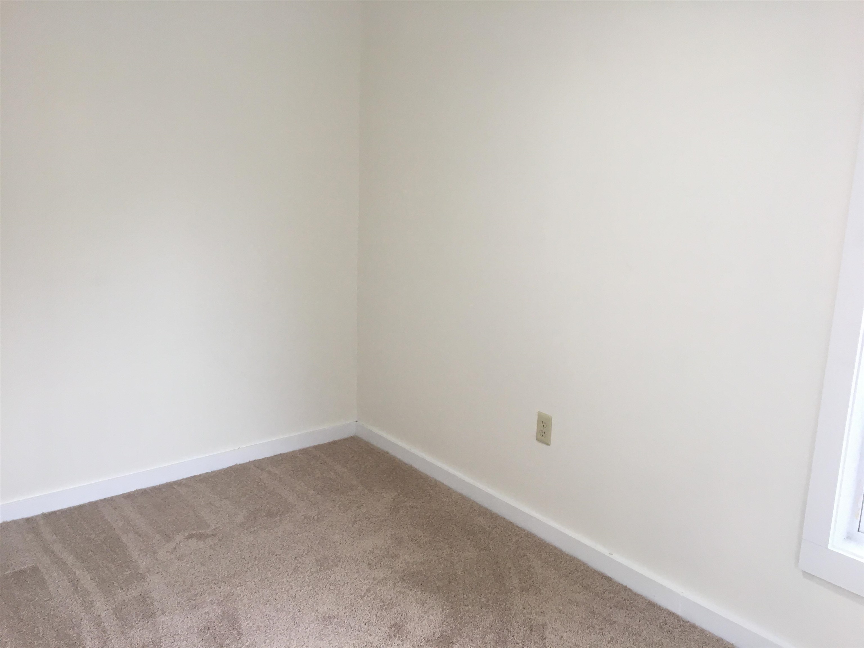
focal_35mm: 29
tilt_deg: -12.7
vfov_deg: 48.2
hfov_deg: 61.7
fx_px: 724
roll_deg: -0.5
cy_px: 324
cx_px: 432
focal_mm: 4.15
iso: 25
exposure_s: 1/30
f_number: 2.2
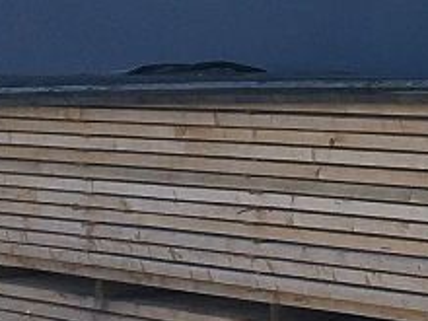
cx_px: 854
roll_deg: +0.9
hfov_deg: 9.4
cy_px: 18
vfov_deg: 7.5
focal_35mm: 198
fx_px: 2448
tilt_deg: +1.2
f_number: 2.2
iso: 25
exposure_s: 1/630
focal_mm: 4.15
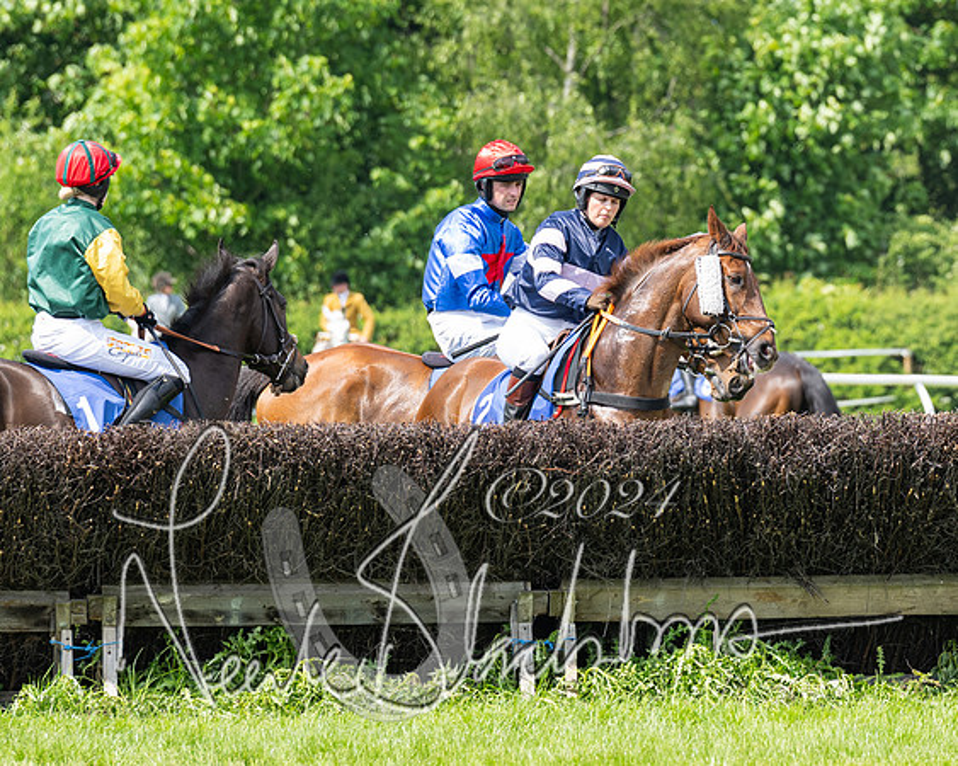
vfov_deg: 3.4
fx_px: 13053
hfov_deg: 4.2
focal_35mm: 461
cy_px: 308
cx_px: 777
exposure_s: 1/500
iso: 200
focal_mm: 200
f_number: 5
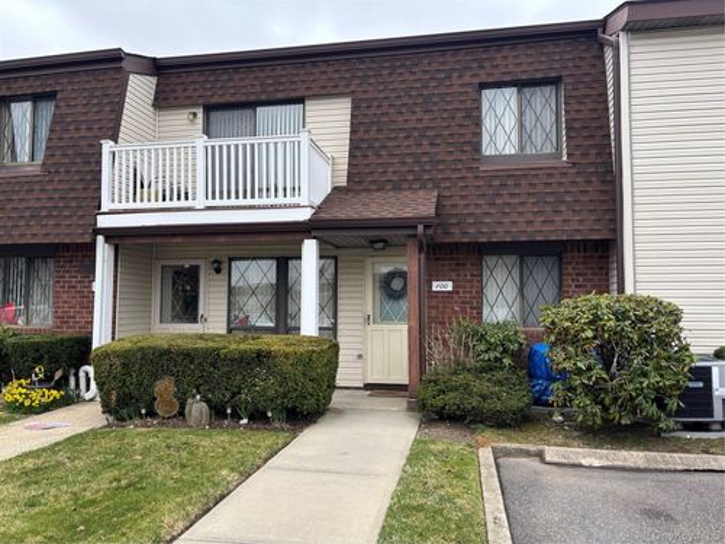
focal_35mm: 26
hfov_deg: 67.3
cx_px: 362
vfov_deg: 53.1
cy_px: 272
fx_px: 545
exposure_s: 1/531
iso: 50
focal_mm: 5.96
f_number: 1.6
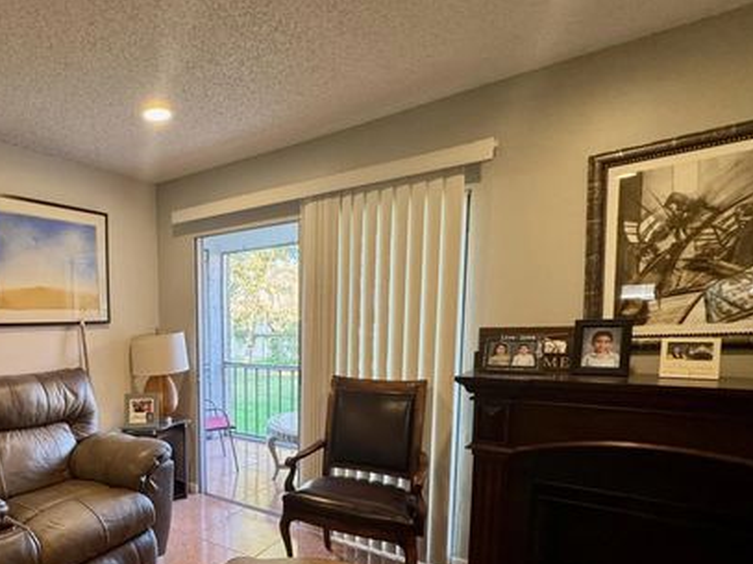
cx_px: 183
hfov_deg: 70.9
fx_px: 478
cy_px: 383
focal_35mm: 22
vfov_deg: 59.4
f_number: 2.2
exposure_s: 1/60
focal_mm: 2.22
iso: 250
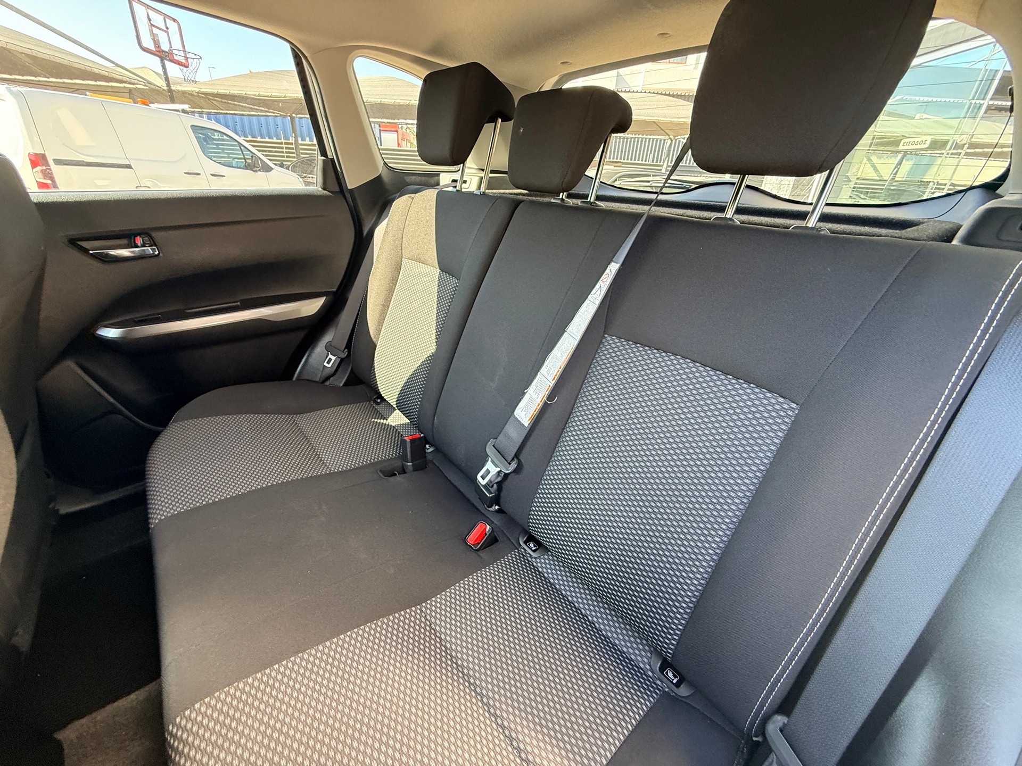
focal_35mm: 14
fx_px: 413
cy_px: 383
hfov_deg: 102.1
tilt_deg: -26.3
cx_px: 511
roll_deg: -3.8
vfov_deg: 85.7
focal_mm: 2.22
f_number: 2.2
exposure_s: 1/80
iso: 400
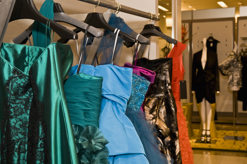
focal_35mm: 60
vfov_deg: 22.6
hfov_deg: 33.4
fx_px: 411
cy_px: 82
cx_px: 124
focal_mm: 40
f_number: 7.1
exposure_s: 1/60
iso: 400
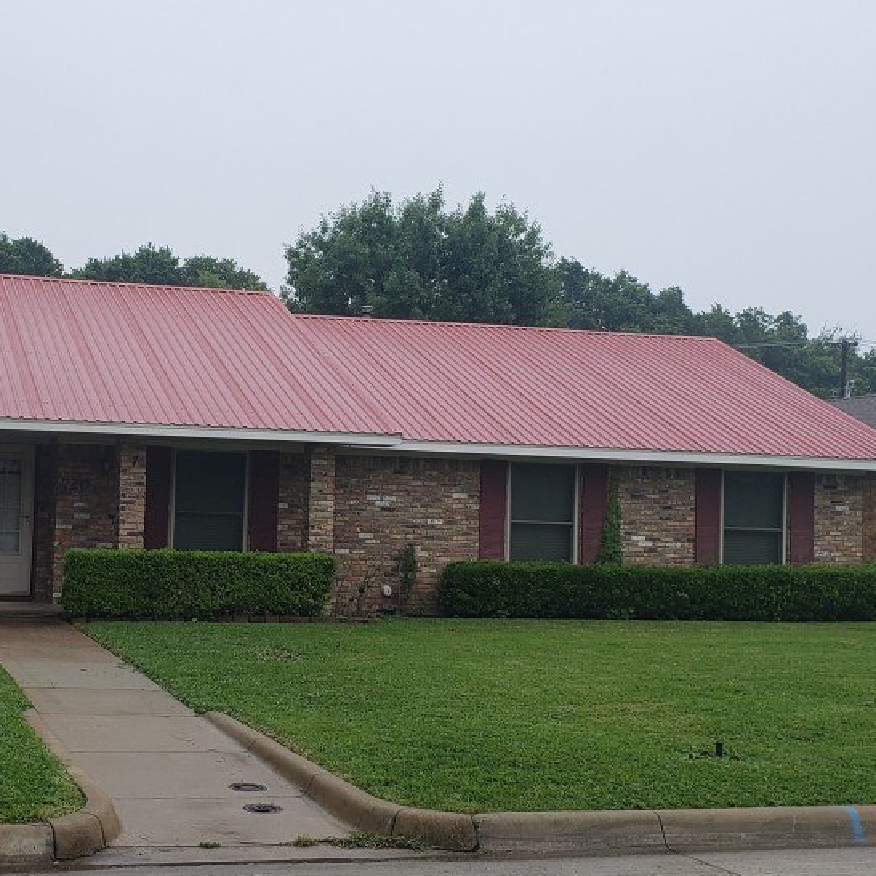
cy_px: 460
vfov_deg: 39.2
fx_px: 1231
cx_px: 207
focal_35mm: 43
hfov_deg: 38.1
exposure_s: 1/423
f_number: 2.4
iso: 50
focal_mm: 4.3
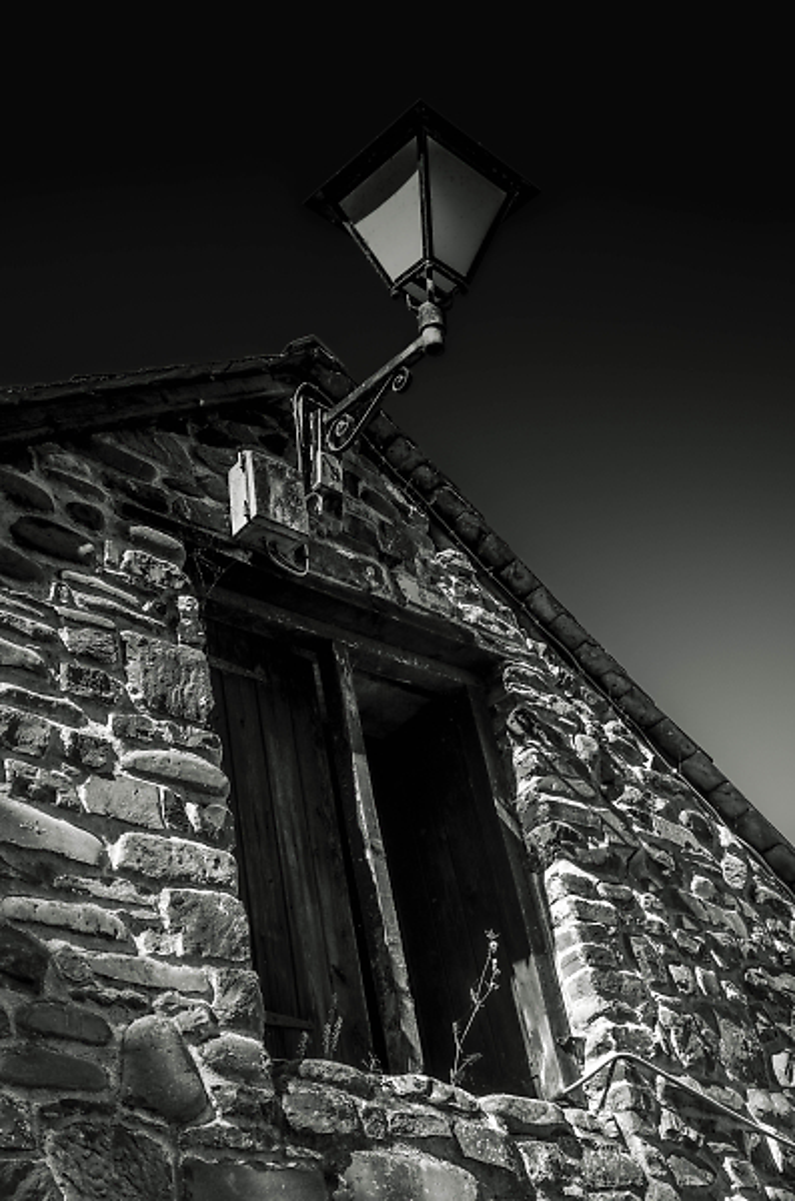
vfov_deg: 42.8
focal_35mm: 46
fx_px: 1532
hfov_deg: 29.1
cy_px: 600
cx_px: 398
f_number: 5.6
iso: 100
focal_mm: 31
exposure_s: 1/125
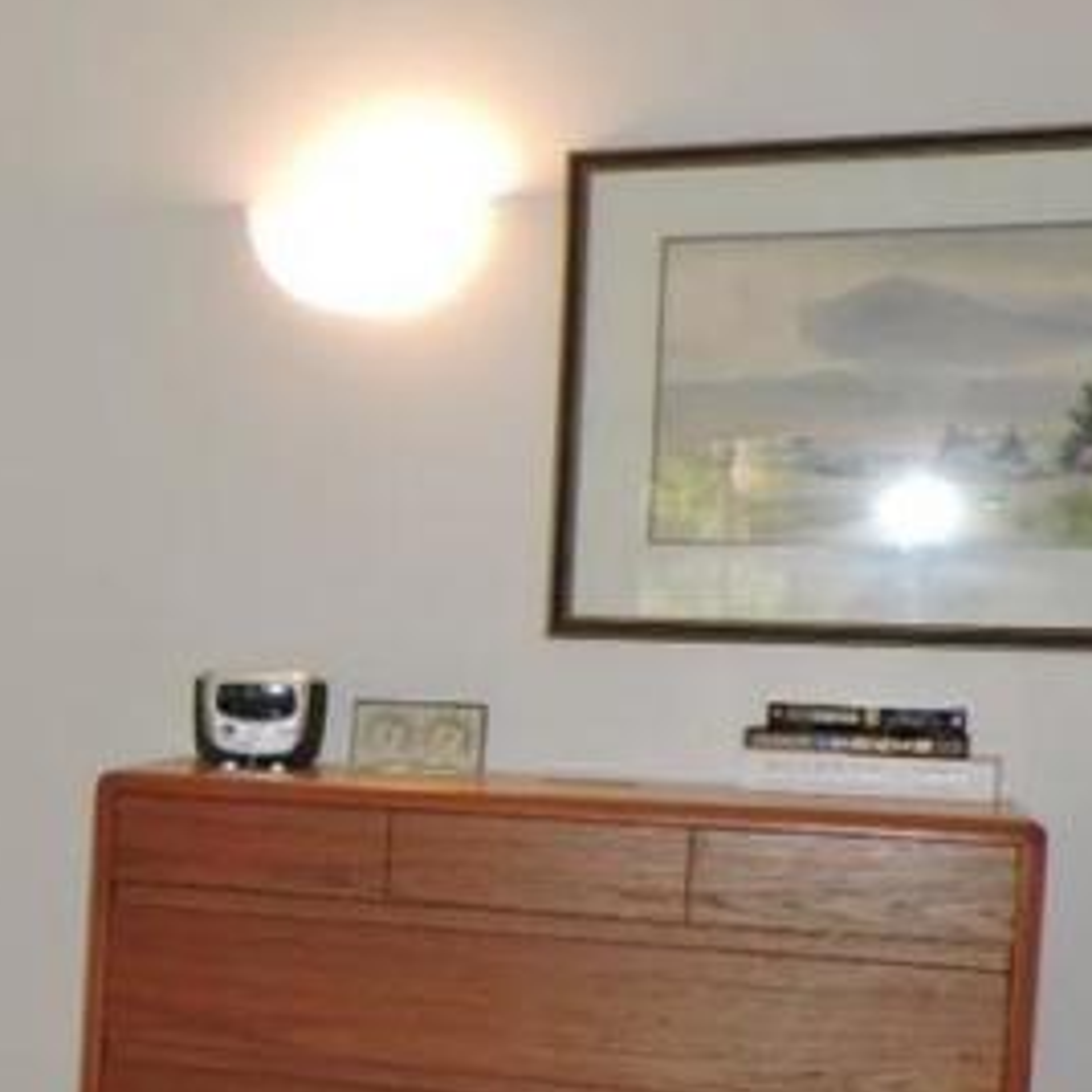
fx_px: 2891
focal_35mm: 81
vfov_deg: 21.3
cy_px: 750
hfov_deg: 17.1
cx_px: -943
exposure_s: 1/30
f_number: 3
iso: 200
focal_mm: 4.3
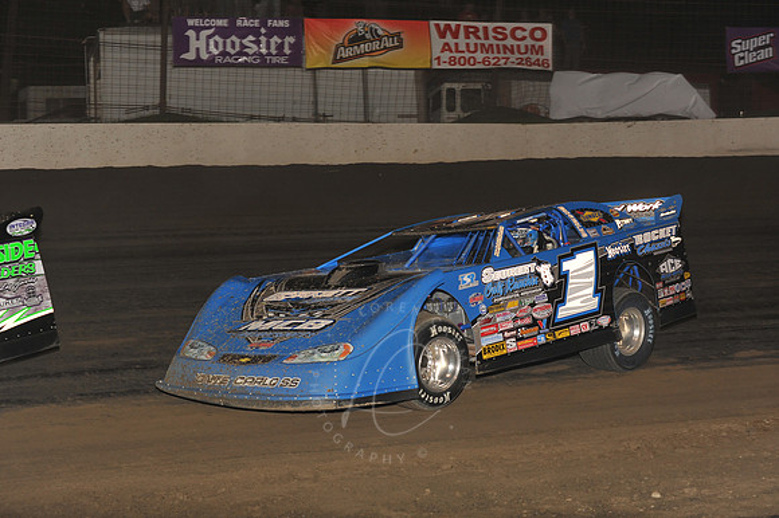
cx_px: 390
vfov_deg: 17.0
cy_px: 259
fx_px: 1730
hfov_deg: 25.4
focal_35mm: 80
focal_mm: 80
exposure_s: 1/320
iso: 800
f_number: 6.3
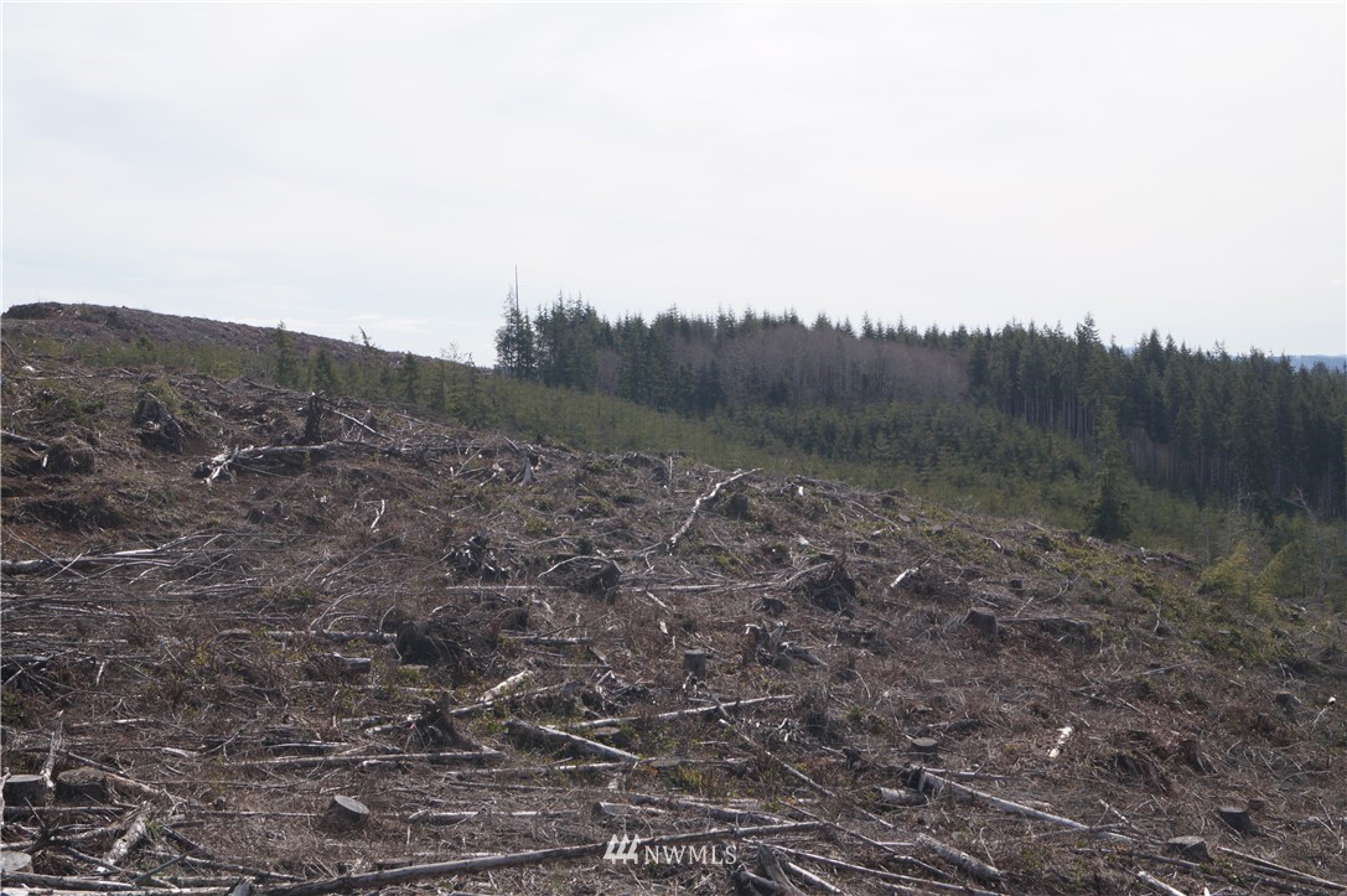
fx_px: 1682
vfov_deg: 29.8
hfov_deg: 43.6
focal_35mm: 45
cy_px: 448
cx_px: 674
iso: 100
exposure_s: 1/125
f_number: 13
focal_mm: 30
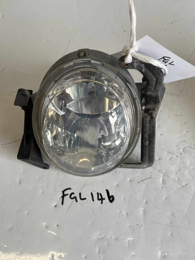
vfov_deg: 67.3
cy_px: 130
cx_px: 98
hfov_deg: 53.1
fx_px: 195
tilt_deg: -66.4
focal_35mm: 26
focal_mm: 5.1
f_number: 1.6
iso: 32
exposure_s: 1/109
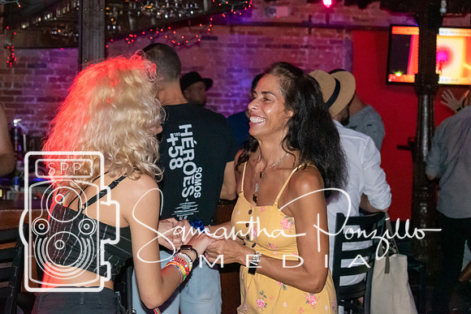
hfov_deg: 24.6
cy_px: 157
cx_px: 236
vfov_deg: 16.5
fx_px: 1081
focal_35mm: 83
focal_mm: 55
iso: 6400
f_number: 5.6
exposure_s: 1/60
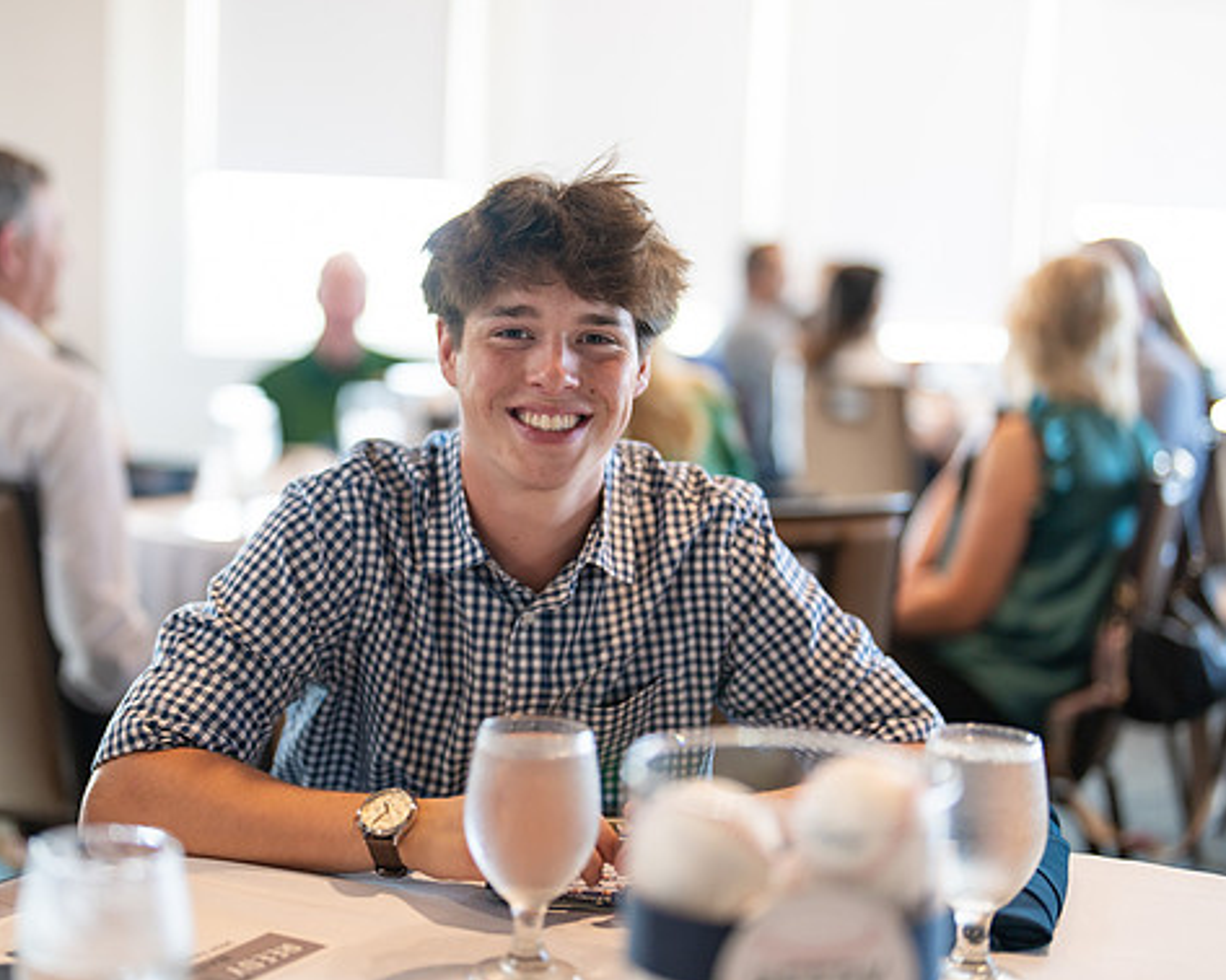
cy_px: 491
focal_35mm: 58
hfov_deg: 32.4
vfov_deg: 26.2
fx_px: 2104
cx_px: 497
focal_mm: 50
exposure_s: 1/320
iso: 250
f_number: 1.2
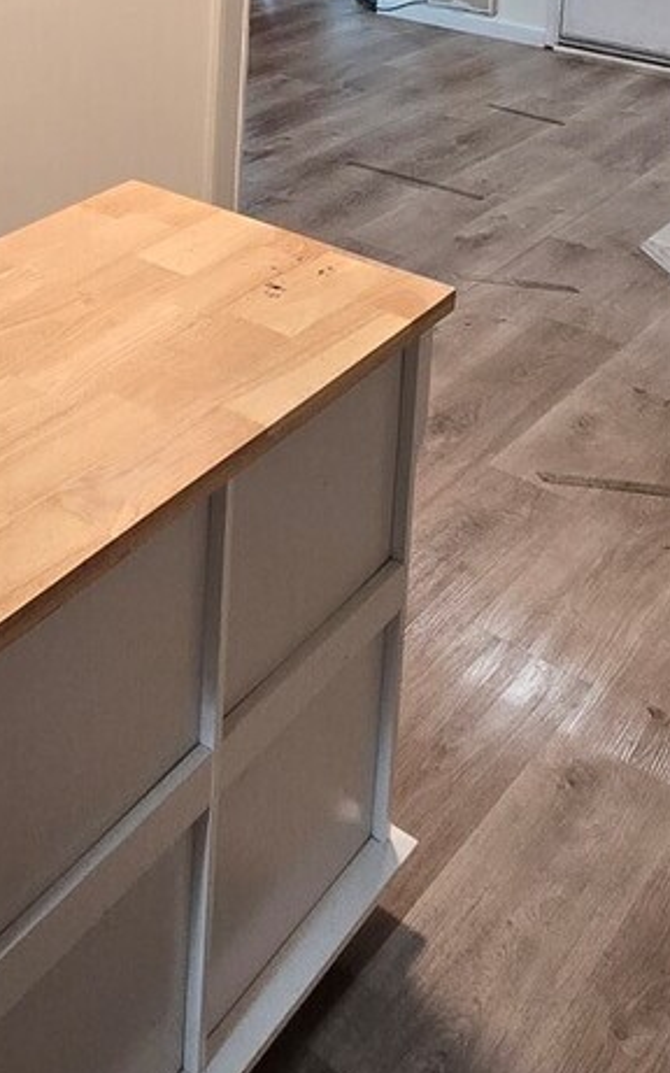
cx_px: -170
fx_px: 1257
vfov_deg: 36.8
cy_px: -179
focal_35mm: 43
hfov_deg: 26.1
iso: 160
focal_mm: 2.2
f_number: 2.2
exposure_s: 1/60
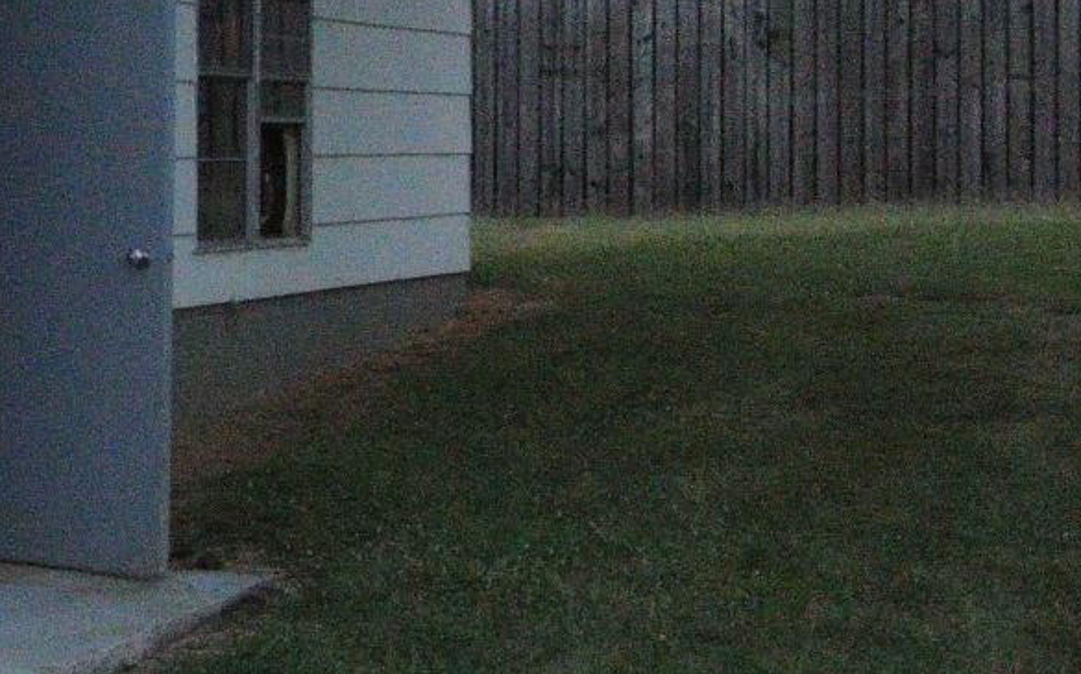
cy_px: 161
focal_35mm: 125
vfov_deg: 10.4
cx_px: -650
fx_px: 3681
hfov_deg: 15.2
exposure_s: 1/320
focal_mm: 14
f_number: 4
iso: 3200
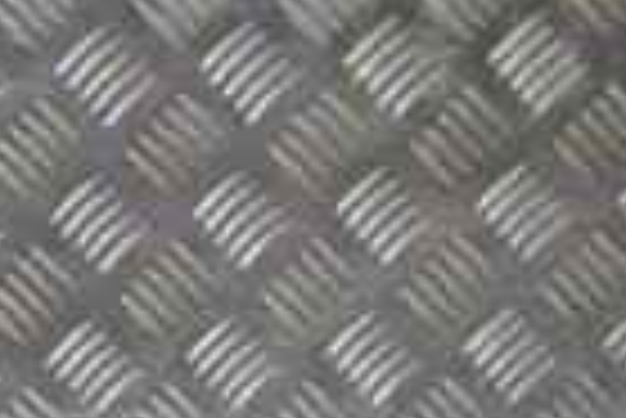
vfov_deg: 8.0
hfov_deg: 11.4
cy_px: 670
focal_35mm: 168
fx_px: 2924
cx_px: -473
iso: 110
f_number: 4.2
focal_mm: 26
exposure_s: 1/30
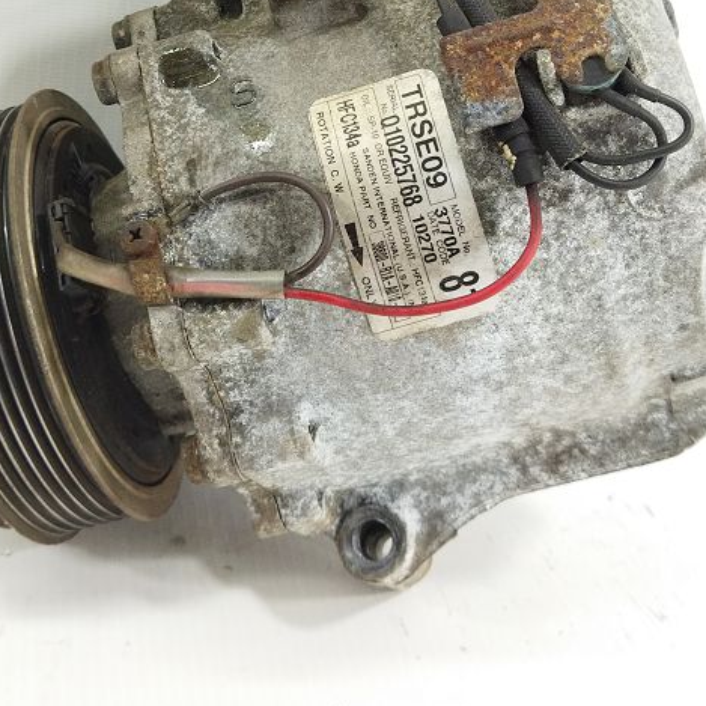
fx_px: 1408
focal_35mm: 61
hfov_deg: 28.2
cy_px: 161
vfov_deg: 27.7
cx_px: 339
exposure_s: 1/100
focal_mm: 4.71
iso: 163
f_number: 1.79
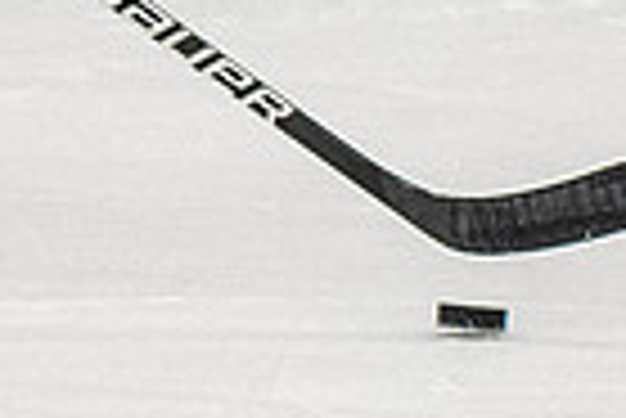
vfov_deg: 1.2
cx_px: -361
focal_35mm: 1139
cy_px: -381
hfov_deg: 1.8
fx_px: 19826
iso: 2000
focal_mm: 86
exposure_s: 1/800
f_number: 3.2
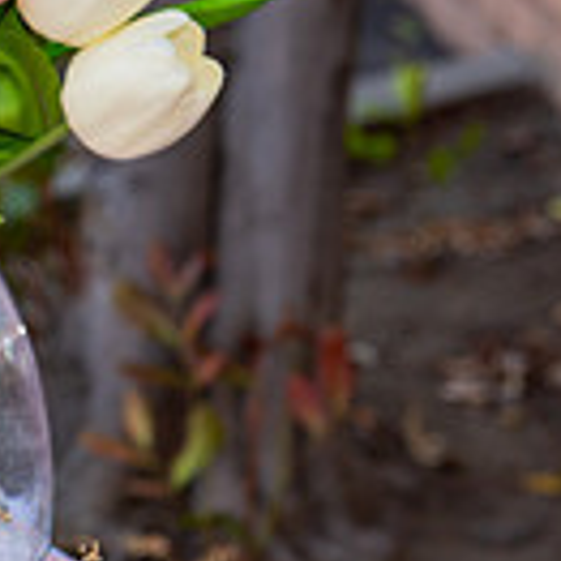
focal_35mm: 219
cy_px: 439
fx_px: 4015
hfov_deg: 7.7
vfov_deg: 8.0
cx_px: -471
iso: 200
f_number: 6.3
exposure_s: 1/100
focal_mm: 58
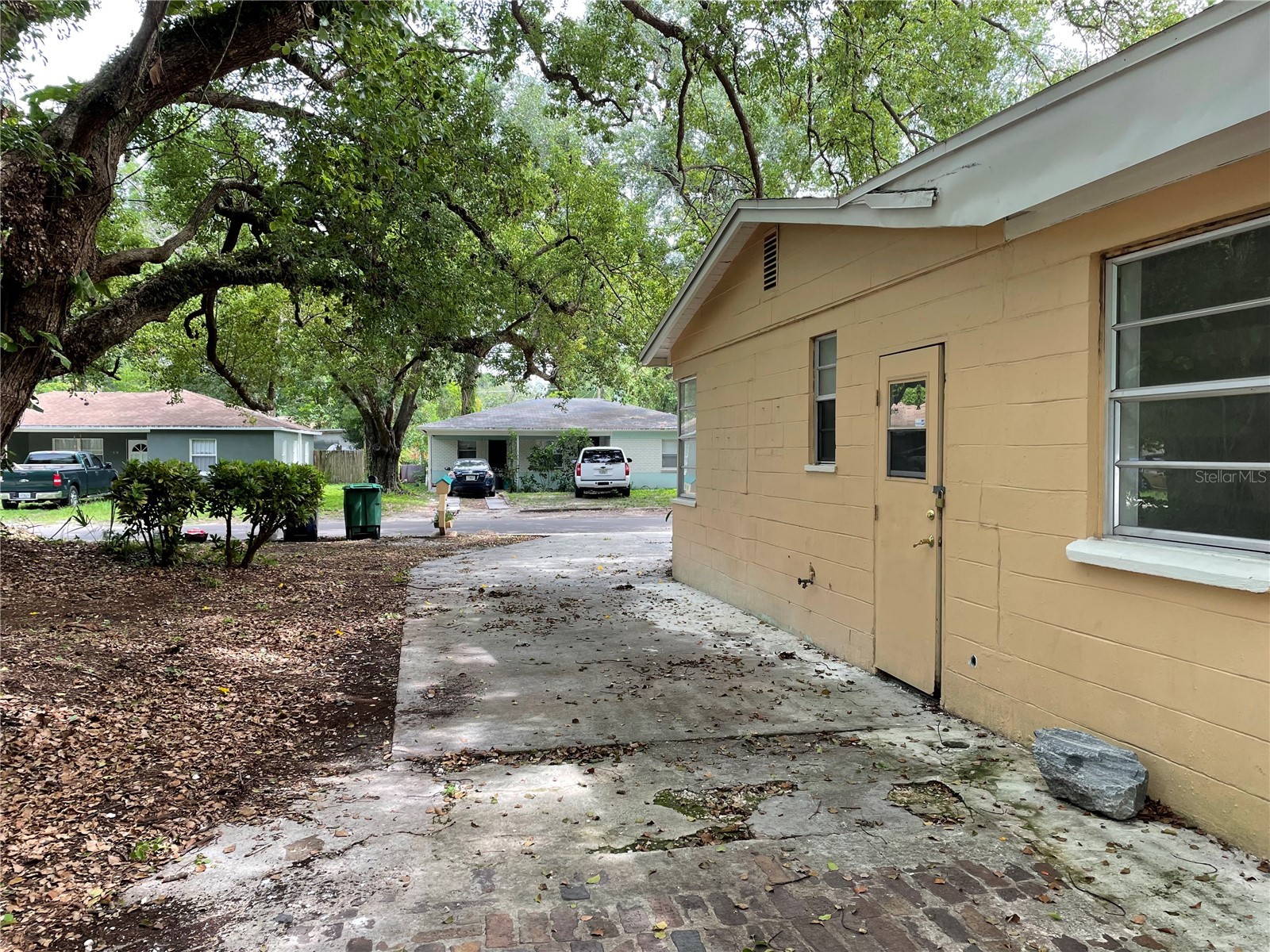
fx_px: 954
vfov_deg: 53.1
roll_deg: +0.5
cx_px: 635
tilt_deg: -1.9
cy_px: 476
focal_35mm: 26
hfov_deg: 67.3
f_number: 1.6
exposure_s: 1/290
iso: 32
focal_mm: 4.2
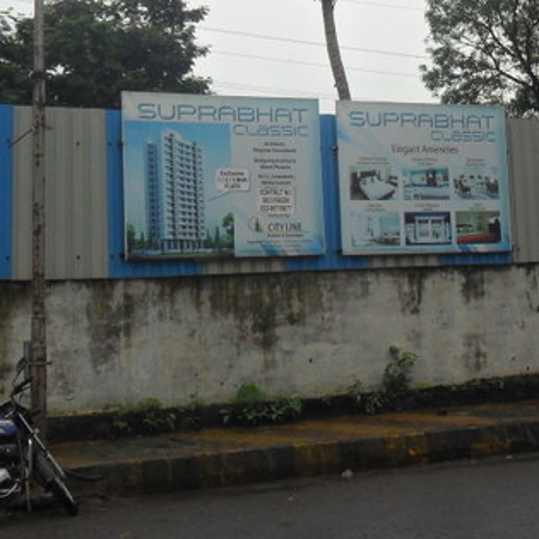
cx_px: 383
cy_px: 84
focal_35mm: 83
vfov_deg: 20.6
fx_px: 1462
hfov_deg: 20.8
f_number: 4
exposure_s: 1/750
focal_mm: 6.6
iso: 100
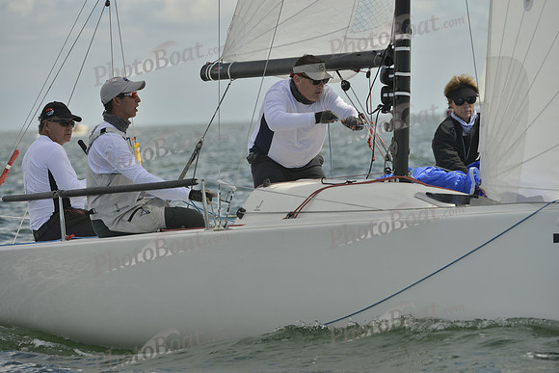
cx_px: 280
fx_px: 4659
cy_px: 186
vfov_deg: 4.6
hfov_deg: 6.9
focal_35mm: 300
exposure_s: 1/1000
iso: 280
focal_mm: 300
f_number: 8
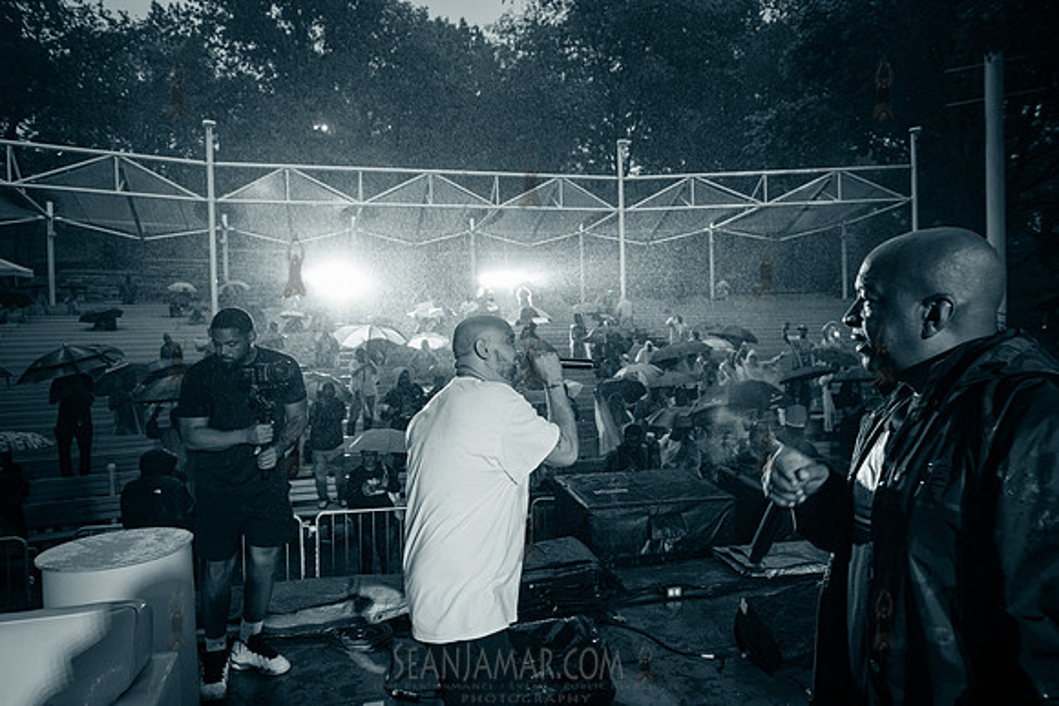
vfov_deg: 53.2
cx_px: 530
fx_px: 706
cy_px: 353
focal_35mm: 24
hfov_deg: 73.7
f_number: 5.6
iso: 6400
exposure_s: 1/200
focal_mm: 24
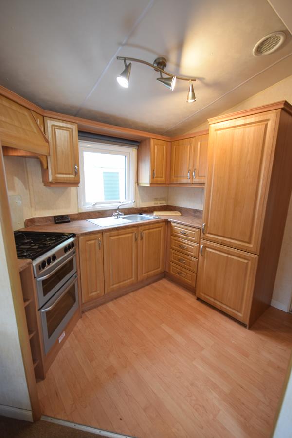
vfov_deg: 100.4
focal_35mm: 15
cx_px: 146
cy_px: 219
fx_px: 182
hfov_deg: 77.3
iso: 200
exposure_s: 1/15
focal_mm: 10
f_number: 4
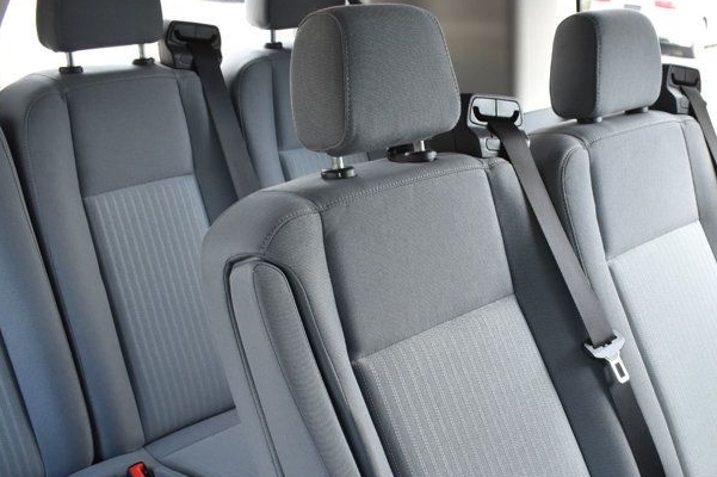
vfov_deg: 28.9
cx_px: 469
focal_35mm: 46
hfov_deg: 42.3
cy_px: 336
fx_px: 916
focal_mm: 18
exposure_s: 1/125
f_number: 5.6
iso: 720
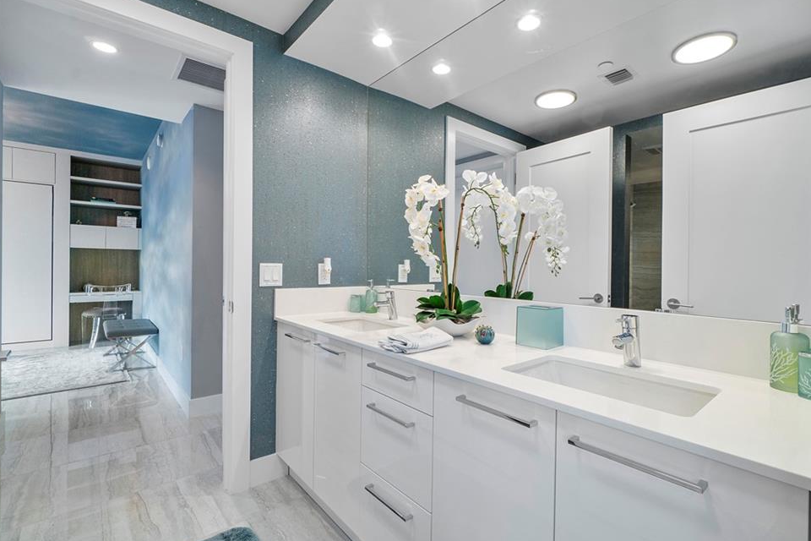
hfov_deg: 96.7
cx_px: 420
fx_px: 360
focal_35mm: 16
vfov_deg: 73.7
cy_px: 270
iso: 160
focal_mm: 10
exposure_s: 1/10
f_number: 11
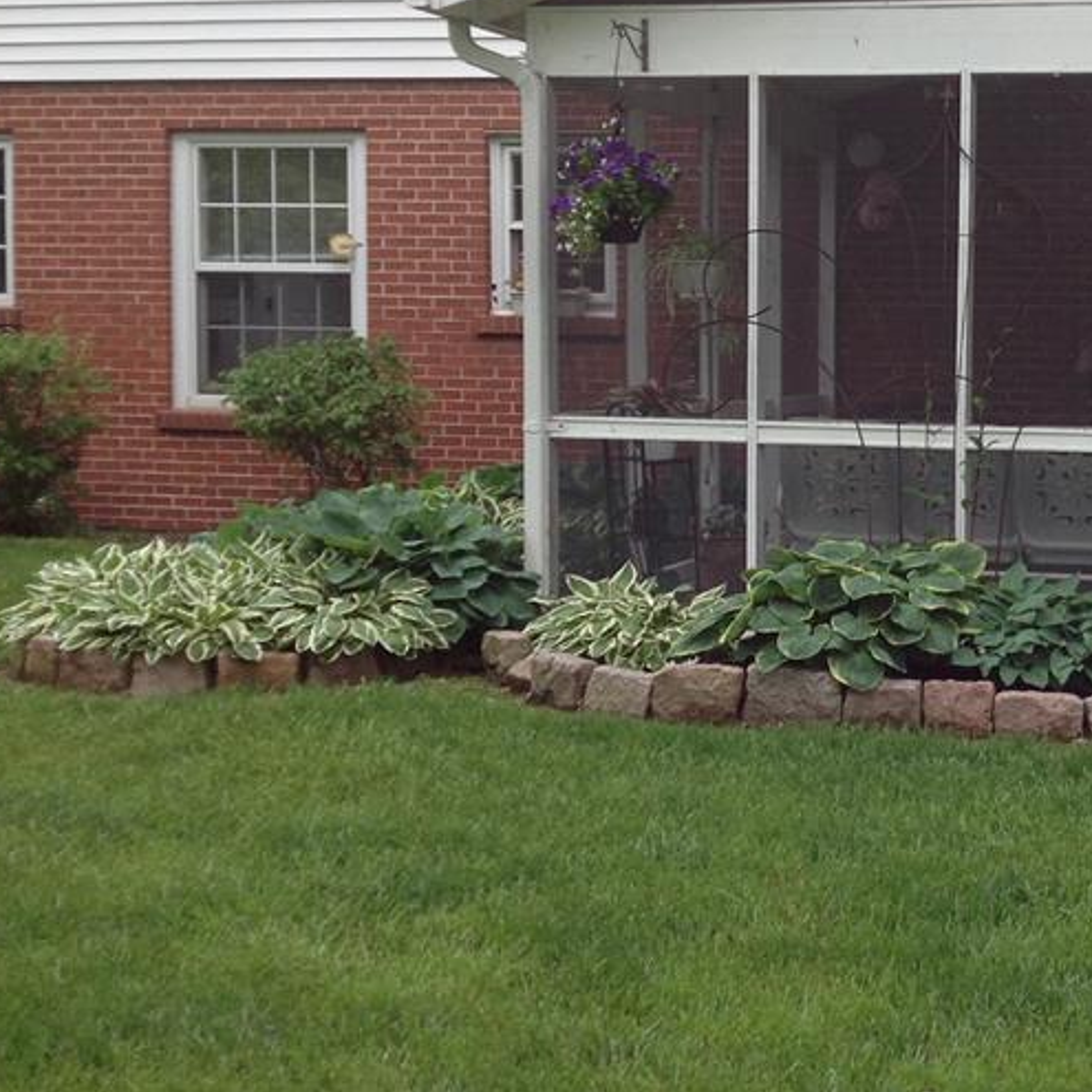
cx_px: 1032
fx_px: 2284
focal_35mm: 64
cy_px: 461
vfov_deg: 26.9
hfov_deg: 25.8
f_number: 2.4
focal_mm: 4.28
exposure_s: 1/308
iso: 50
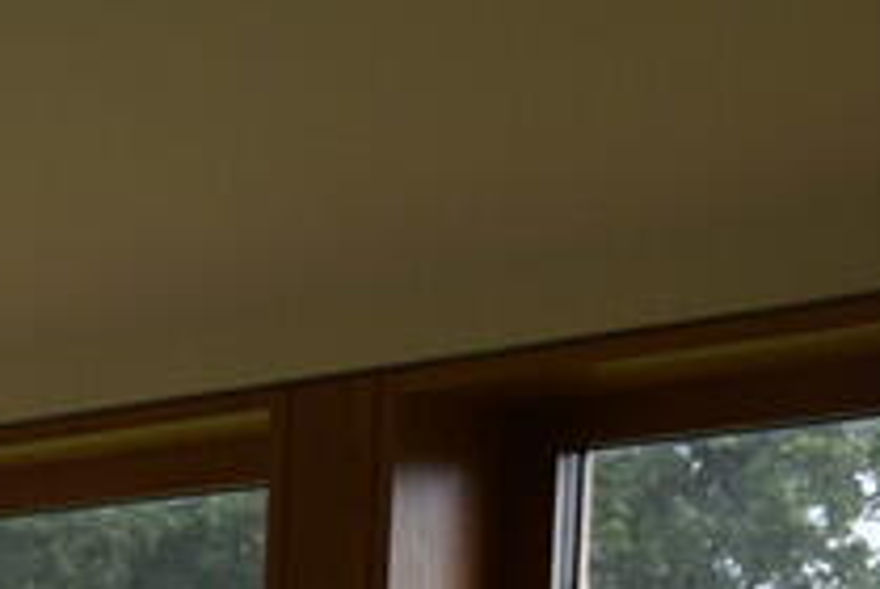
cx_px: -1078
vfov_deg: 9.3
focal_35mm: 132
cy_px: 1428
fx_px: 3231
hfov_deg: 12.8
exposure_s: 1/160
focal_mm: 18
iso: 400
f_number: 6.3
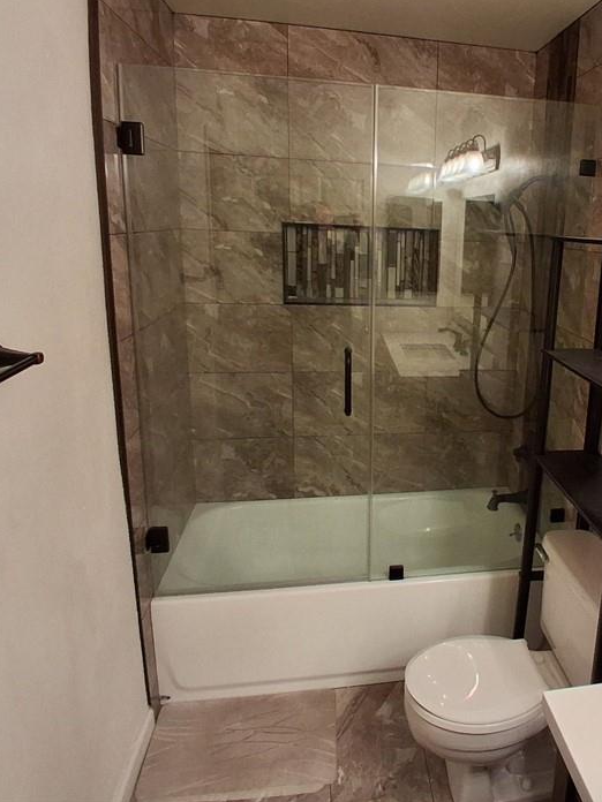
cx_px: 454
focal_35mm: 25
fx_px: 580
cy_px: 362
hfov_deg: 52.4
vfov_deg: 69.2
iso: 160
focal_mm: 1.4
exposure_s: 1/120
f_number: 2.2
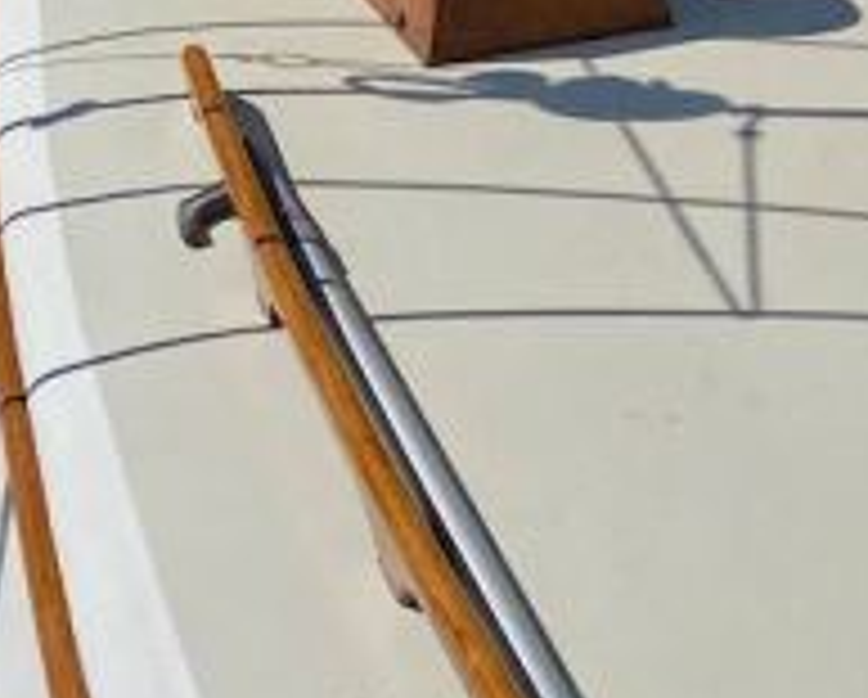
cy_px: 221
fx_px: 2701
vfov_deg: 14.7
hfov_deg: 18.2
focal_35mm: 105
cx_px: 612
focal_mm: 4.25
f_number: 1.8
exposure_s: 1/9615
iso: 32
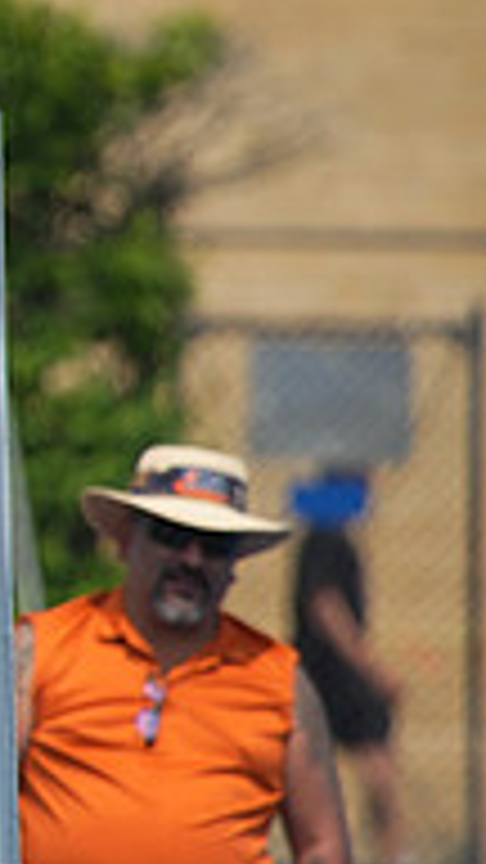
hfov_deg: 1.0
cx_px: -734
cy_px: 178
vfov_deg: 1.7
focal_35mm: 1264
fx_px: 28958
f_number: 5.6
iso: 400
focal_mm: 400
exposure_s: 1/2500
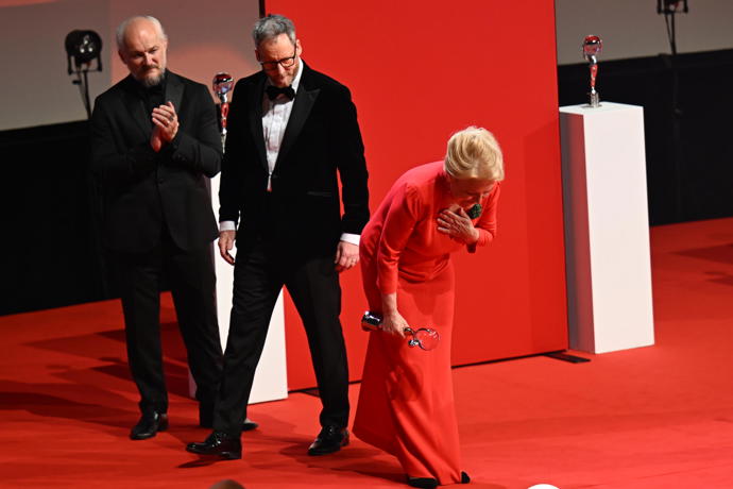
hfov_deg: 10.2
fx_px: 4113
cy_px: 244
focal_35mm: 202
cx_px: 366
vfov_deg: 6.8
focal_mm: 135
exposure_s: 1/200
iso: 1000
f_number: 2.8
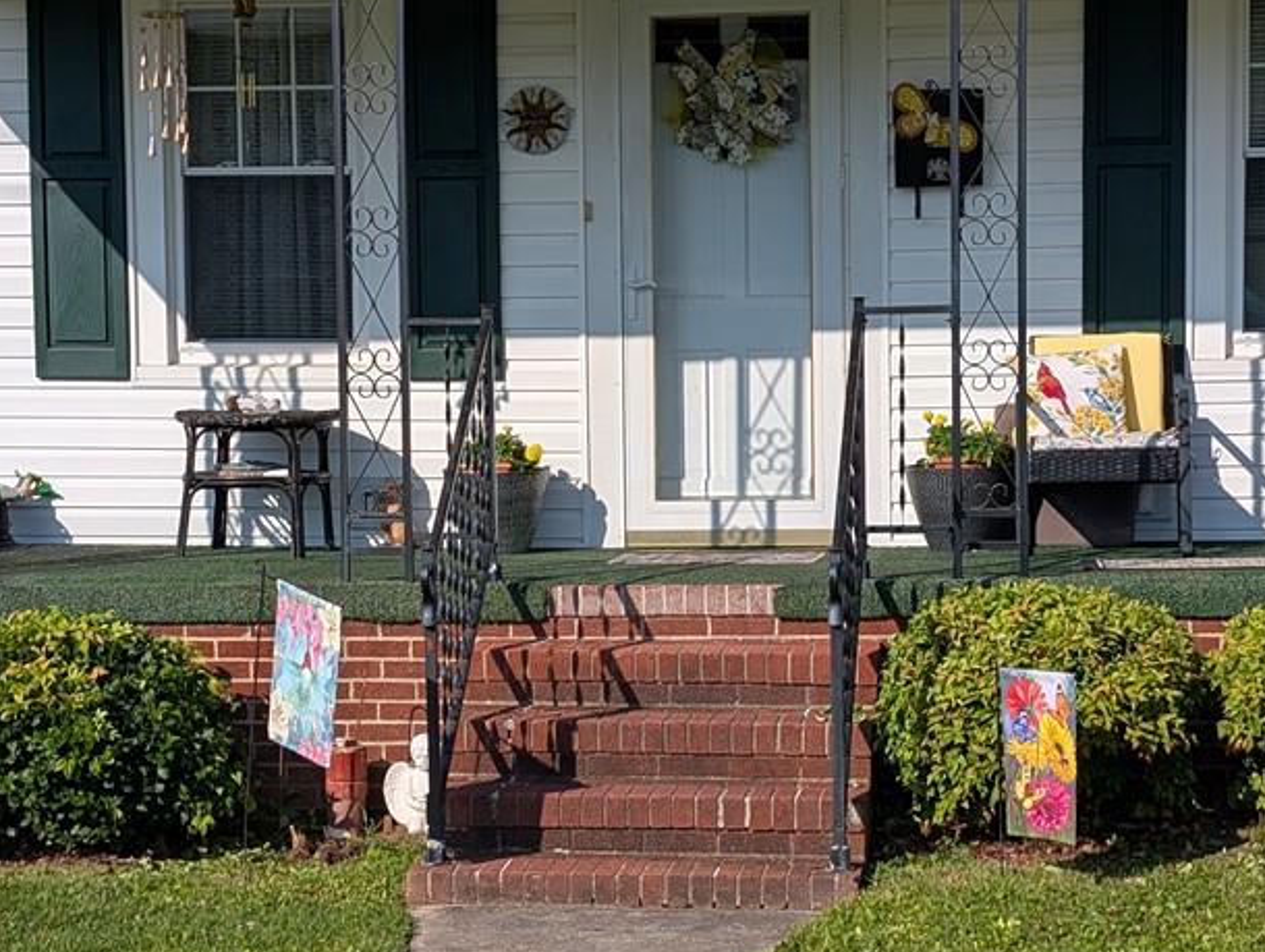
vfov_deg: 18.0
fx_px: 3000
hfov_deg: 23.8
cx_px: 609
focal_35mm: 82
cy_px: 510
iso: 22
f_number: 1.68
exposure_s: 1/1859
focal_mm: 6.9
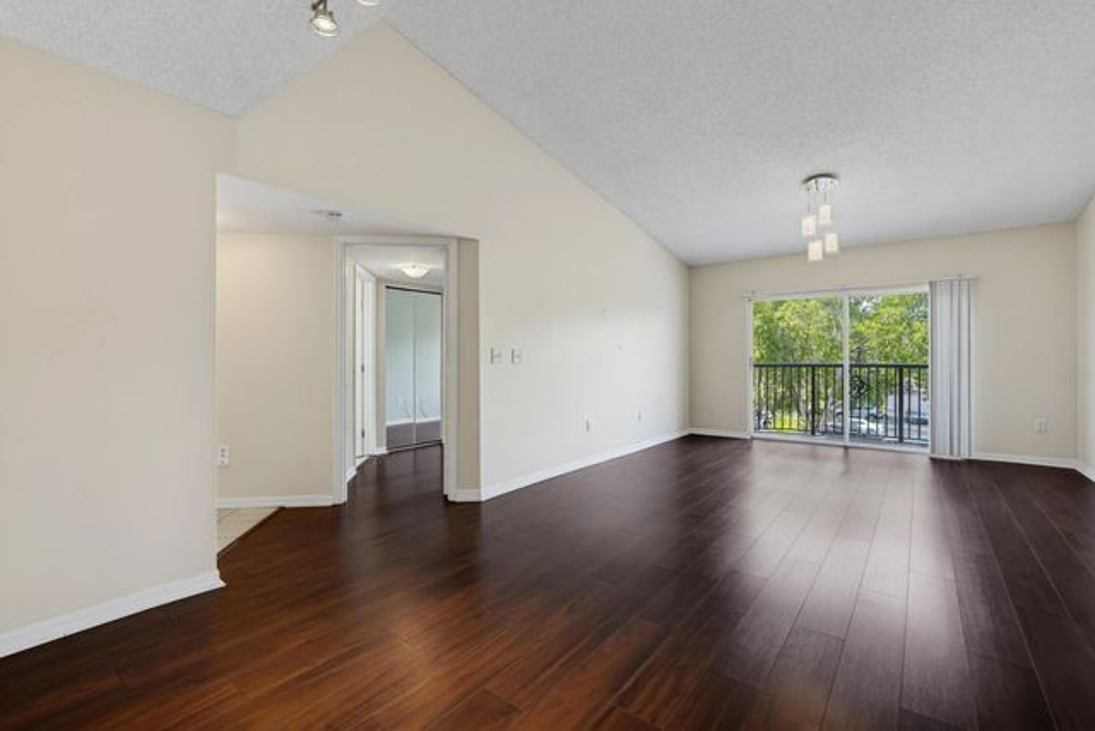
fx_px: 487
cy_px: 366
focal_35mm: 16
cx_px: 548
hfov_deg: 96.7
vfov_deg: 73.8
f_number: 4.5
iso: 800
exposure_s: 1/100
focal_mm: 16
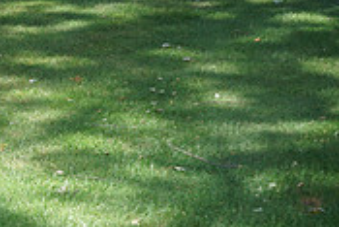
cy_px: -13
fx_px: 1121
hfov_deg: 15.7
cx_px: -184
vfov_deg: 11.4
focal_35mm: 119
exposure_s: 1/200
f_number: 7.1
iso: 200
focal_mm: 36
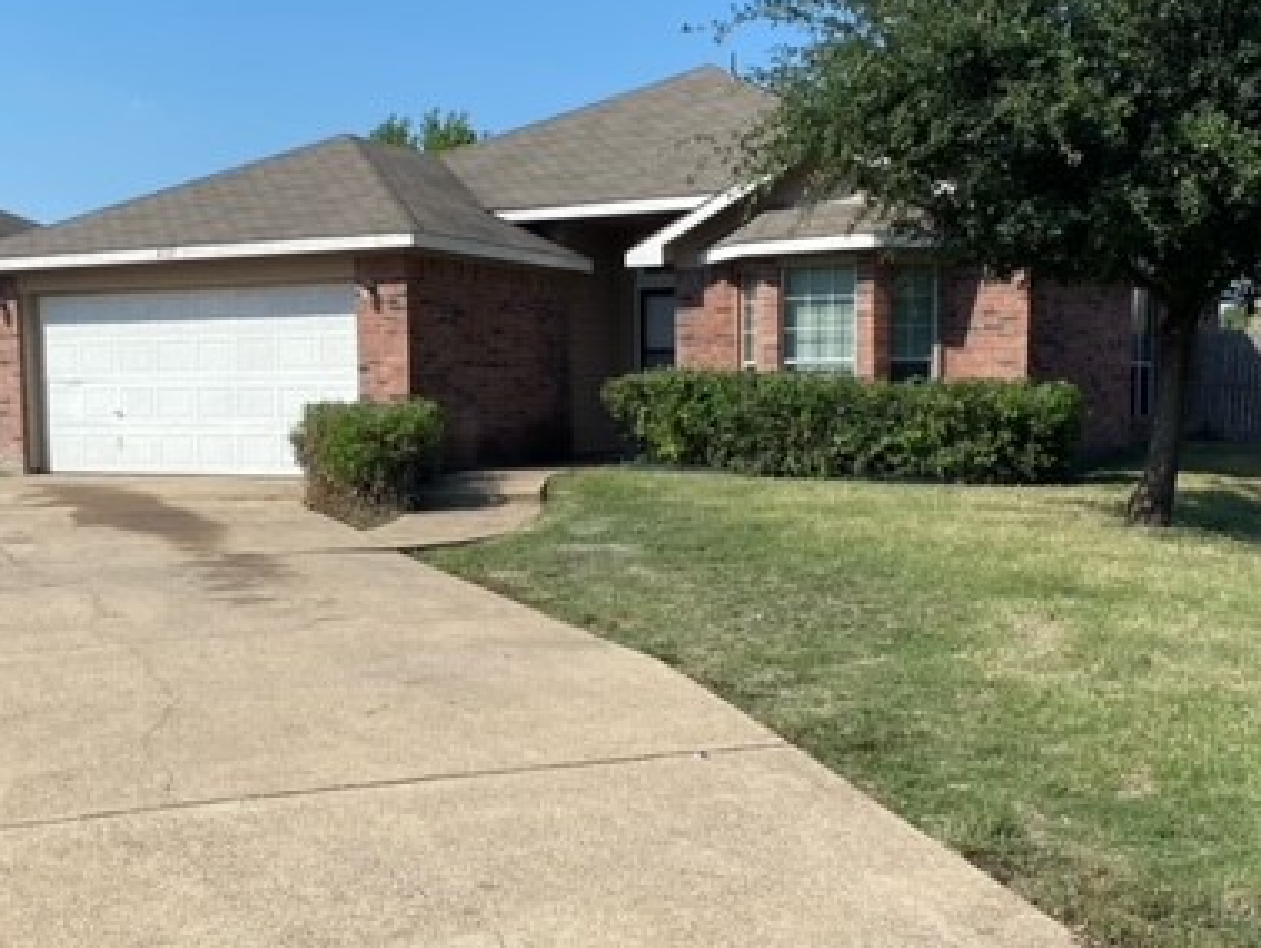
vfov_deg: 32.8
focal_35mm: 44
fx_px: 1604
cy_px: 547
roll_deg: +2.5
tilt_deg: -4.1
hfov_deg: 42.9
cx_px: 637
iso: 32
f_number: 1.8
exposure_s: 1/3300
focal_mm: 4.25
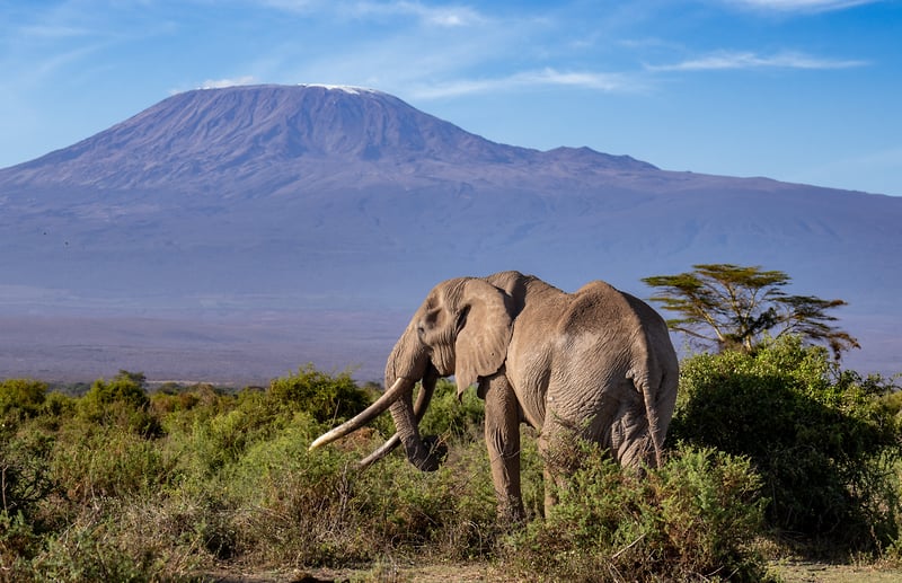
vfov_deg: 12.6
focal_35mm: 106
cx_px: 451
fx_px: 2637
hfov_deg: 19.4
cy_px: 300
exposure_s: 1/320
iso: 80
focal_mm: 70
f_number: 5
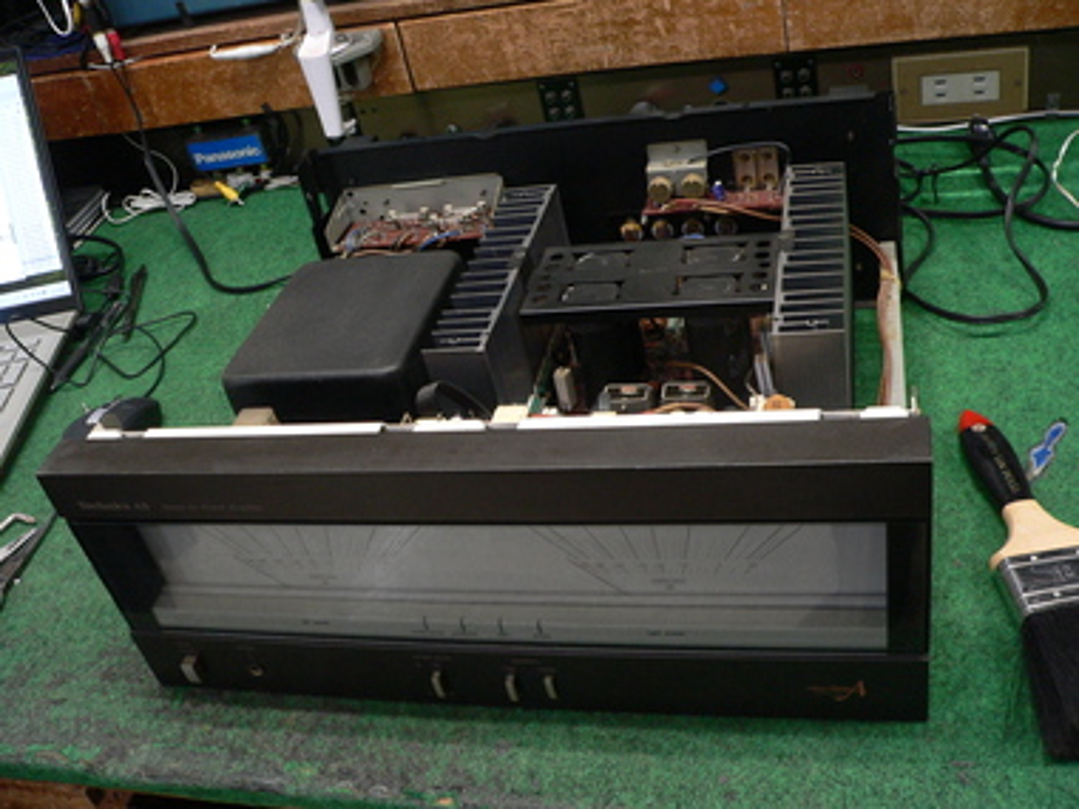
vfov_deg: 39.7
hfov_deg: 51.4
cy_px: 404
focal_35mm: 36
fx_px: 1122
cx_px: 540
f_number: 2.8
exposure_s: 1/20
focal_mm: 6
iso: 200
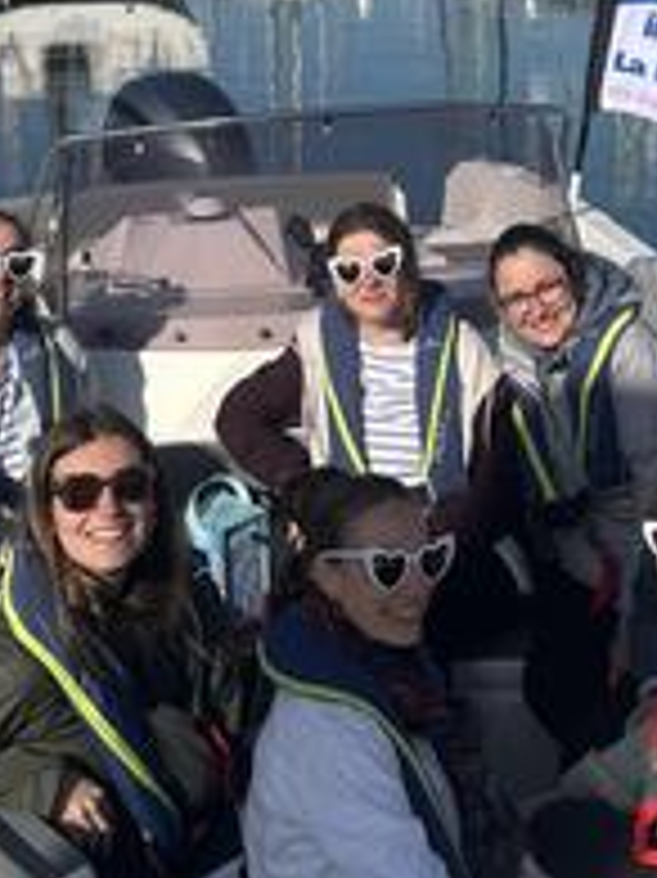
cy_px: 72
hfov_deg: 18.4
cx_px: 450
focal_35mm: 80
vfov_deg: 23.7
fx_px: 2027
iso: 50
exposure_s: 1/6579
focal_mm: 5.7
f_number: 1.5
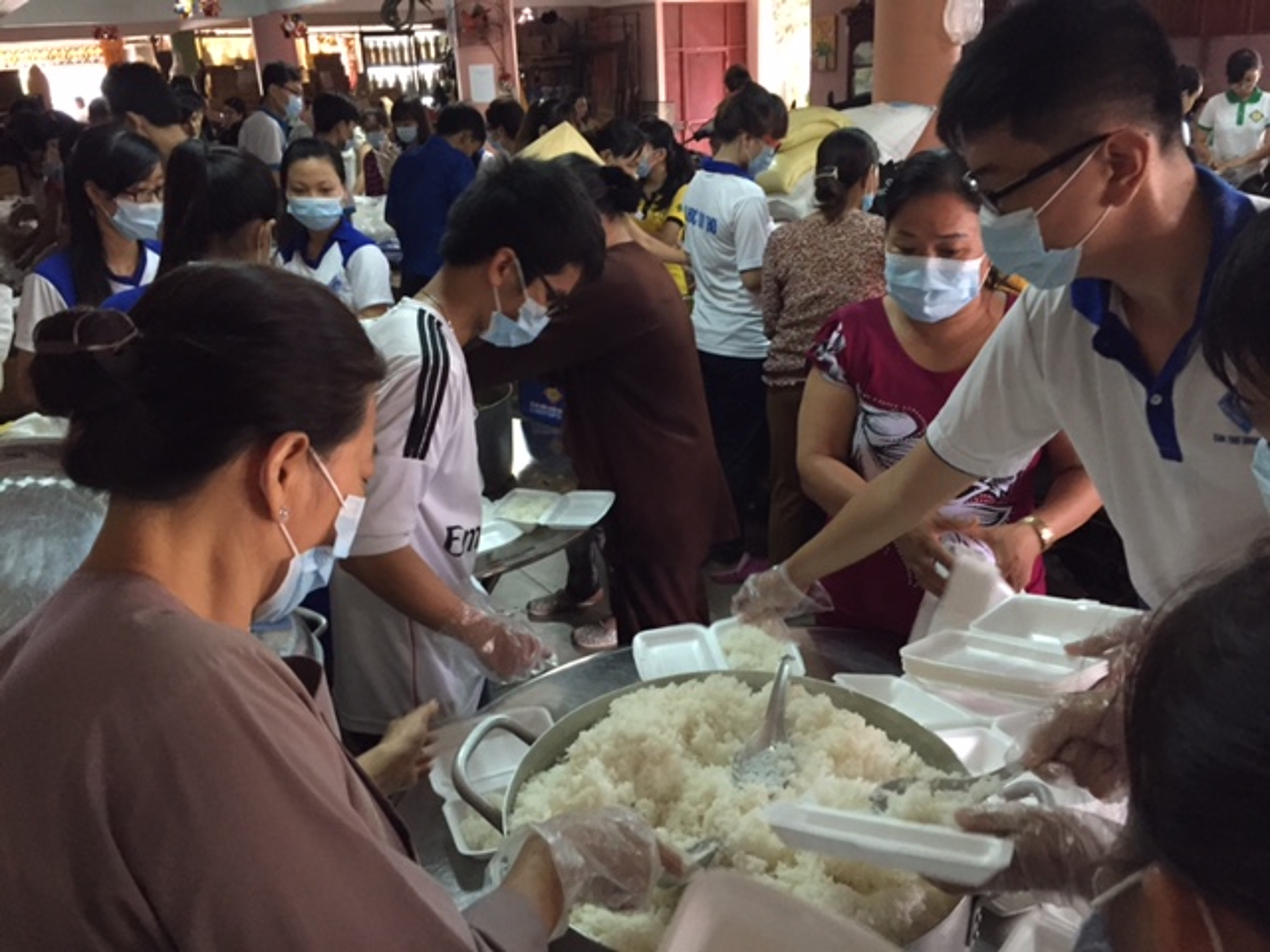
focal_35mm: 29
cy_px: 476
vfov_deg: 48.2
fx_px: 1064
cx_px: 635
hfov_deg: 61.7
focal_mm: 4.15
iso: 320
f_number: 2.2
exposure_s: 1/33
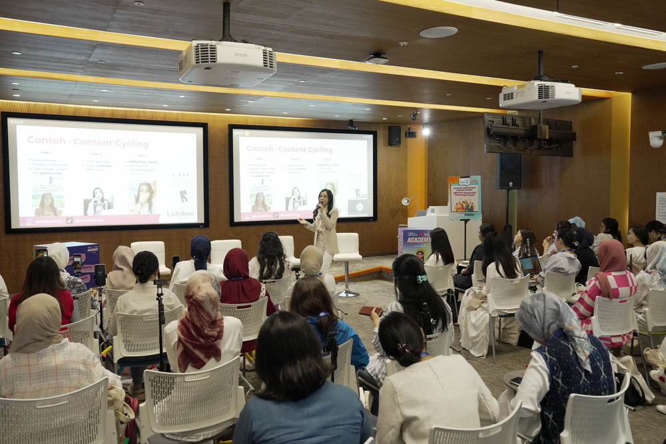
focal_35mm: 31
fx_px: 574
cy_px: 222
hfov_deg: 60.3
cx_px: 333
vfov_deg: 42.3
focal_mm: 31
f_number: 5.6
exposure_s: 1/125
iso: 5000
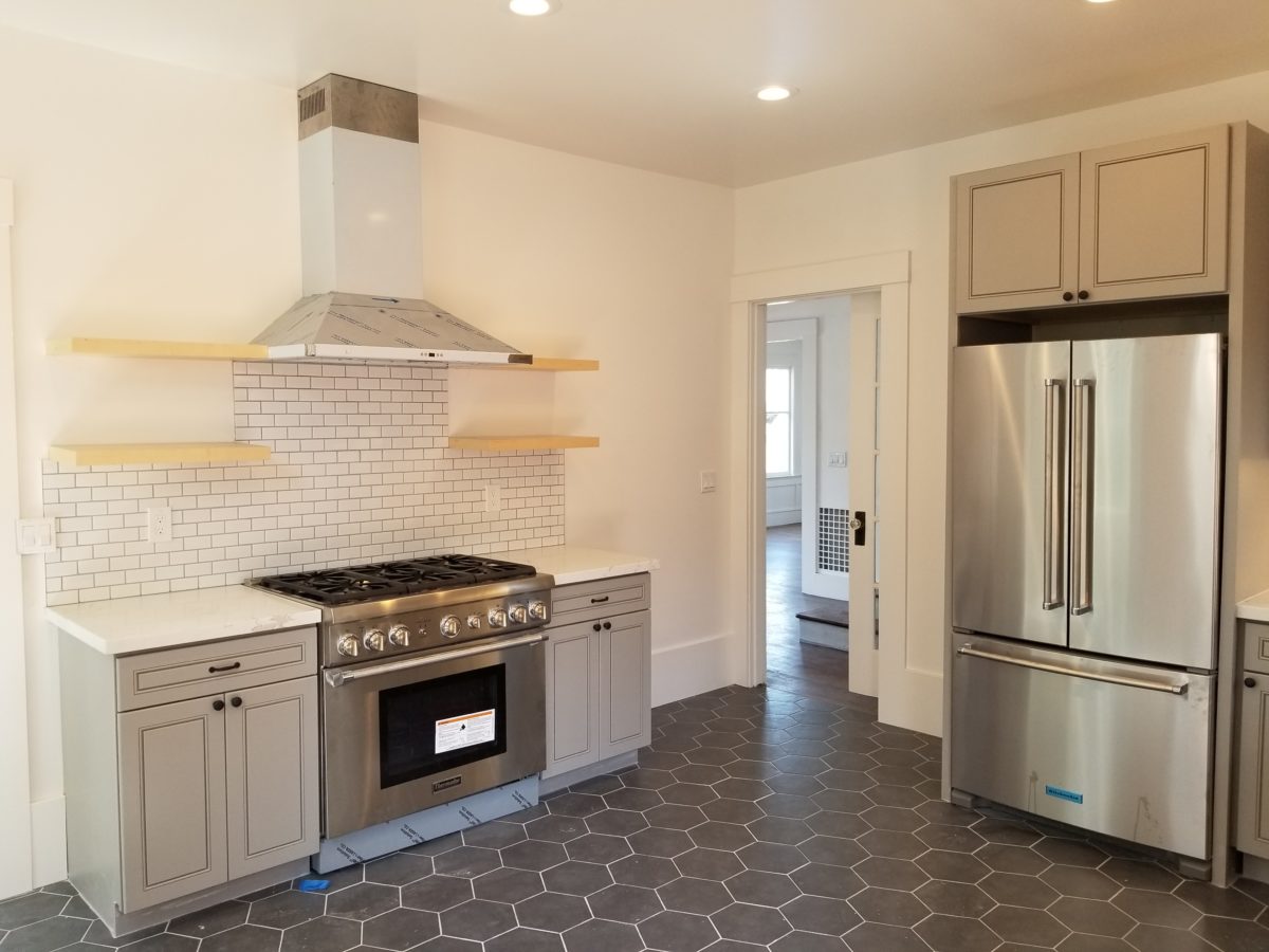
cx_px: 634
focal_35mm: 26
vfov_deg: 53.1
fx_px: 953
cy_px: 476
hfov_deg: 67.3
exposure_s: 1/120
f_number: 1.7
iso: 80
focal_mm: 4.25
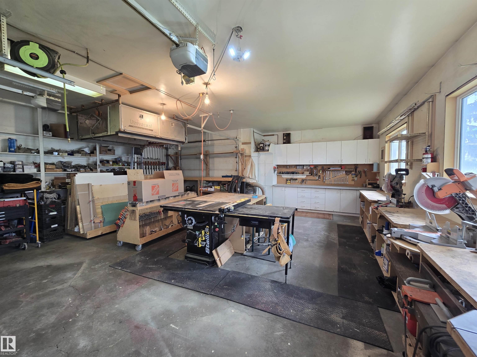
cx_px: 238
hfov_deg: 106.2
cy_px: 178
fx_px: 179
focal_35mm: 13
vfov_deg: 89.9
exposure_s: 1/60
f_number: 2.2
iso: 100
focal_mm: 2.2
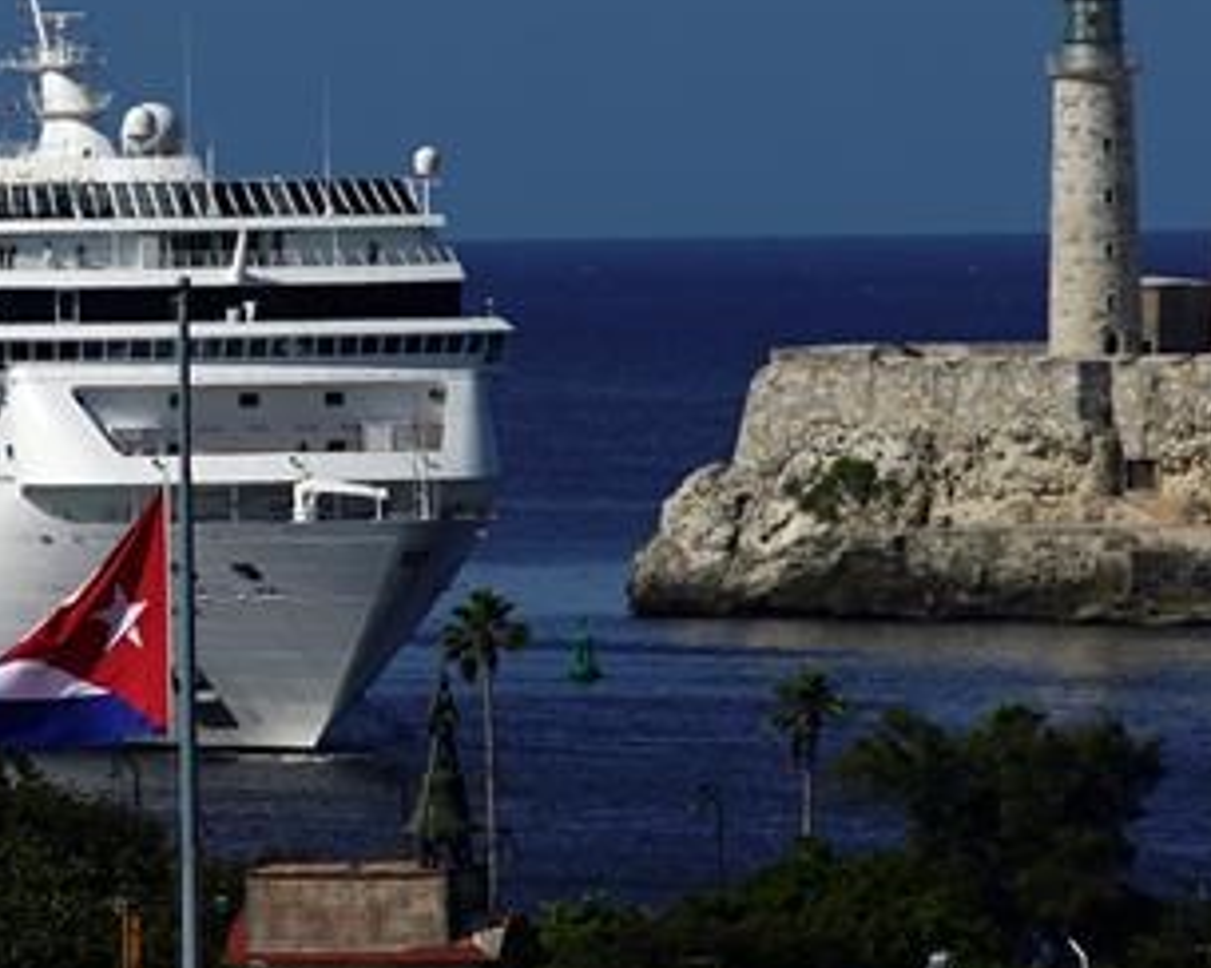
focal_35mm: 600
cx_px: 99
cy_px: 555
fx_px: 21505
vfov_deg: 2.6
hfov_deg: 3.2
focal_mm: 200
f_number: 6.3
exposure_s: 1/2500
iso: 100
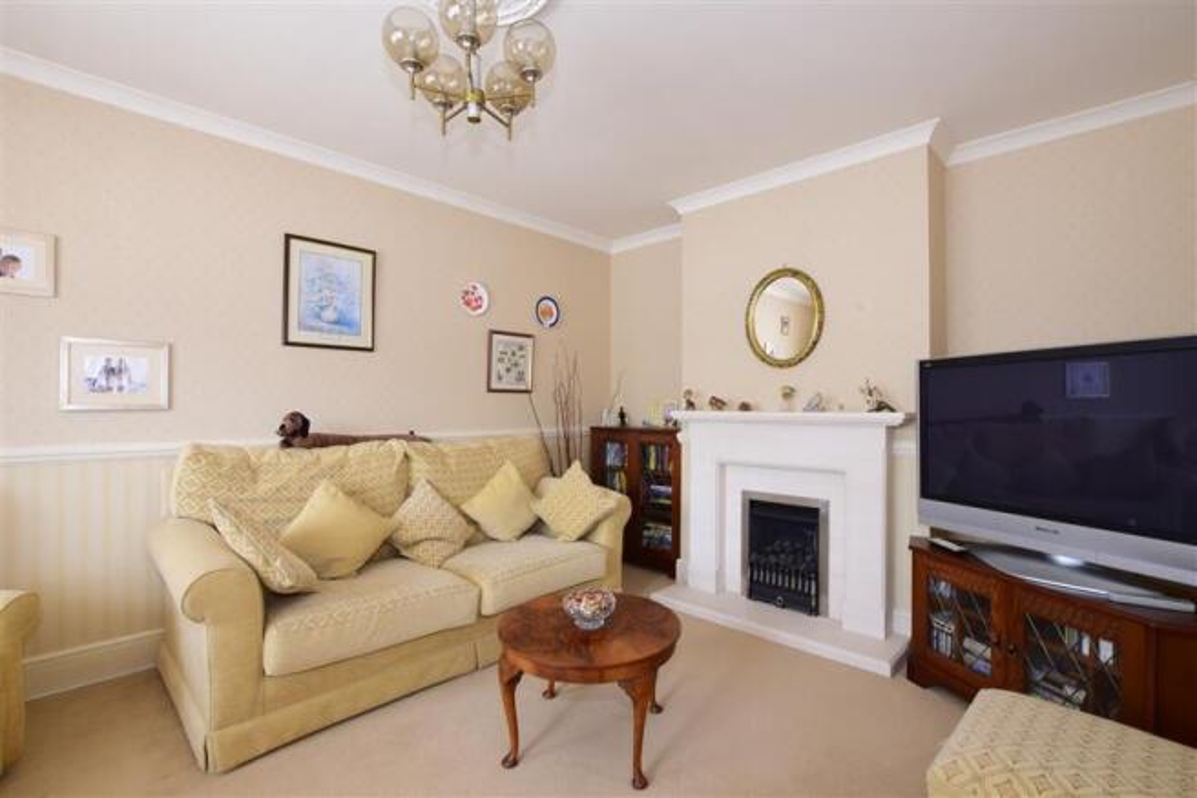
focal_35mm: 15
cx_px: 598
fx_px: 499
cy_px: 399
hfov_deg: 100.4
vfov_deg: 77.3
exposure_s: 1/1.3
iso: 400
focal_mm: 10
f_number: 22
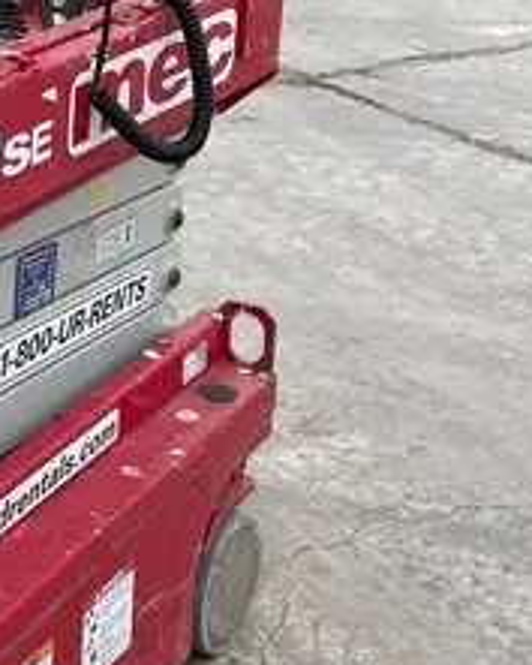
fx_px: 1652
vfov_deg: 22.4
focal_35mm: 84
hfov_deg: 17.0
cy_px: 116
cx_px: -189
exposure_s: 1/882
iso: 32
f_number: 1.6
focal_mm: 4.2
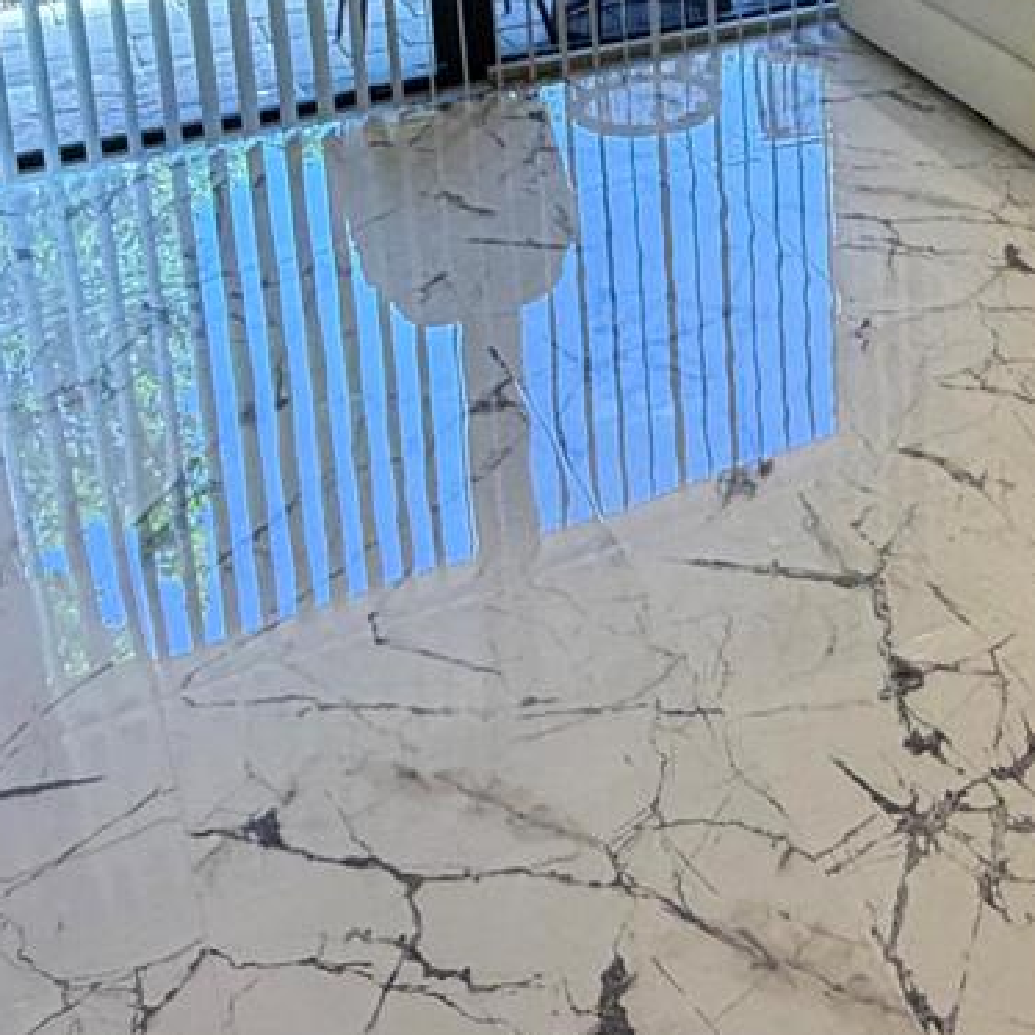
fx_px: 1793
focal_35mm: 53
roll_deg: -1.0
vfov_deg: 28.8
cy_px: -141
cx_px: 1077
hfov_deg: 29.7
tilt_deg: -13.8
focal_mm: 2.22
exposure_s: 1/120
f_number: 2.2
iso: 250
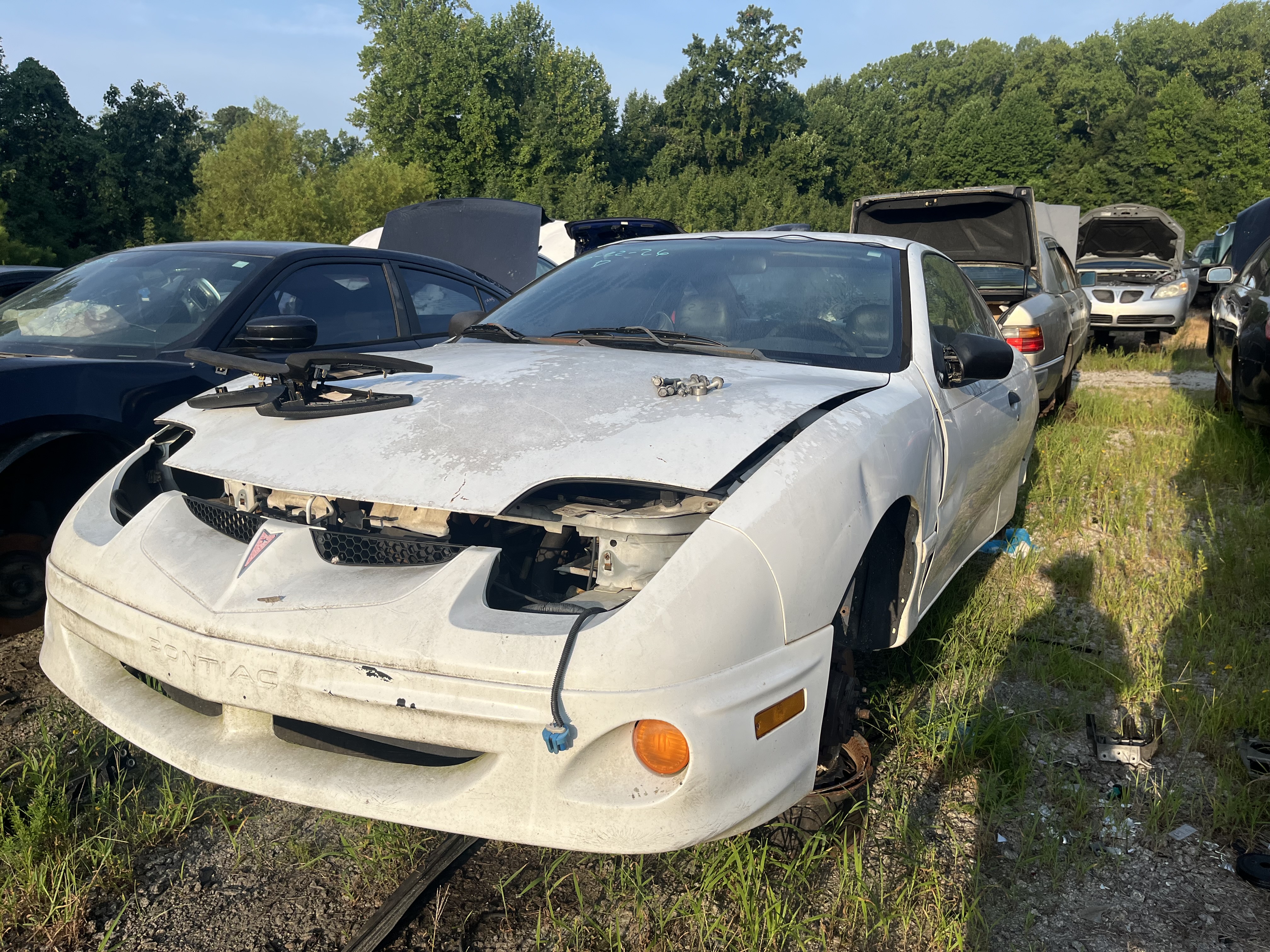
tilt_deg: -9.8
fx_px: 954
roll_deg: +1.7
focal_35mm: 26
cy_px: 476
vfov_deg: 53.1
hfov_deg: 67.3
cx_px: 635
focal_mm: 5.1
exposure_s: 1/3521
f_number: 1.6
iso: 50
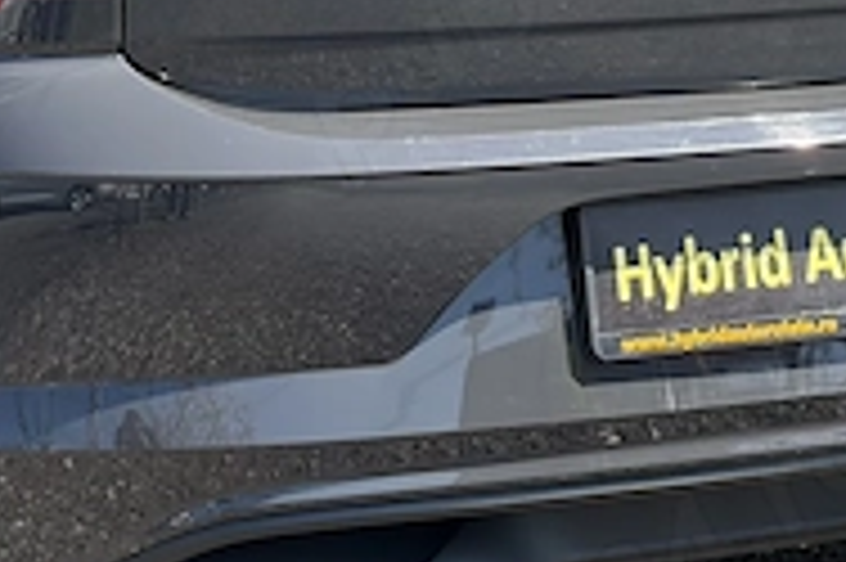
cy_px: -13
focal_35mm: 173
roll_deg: +0.0
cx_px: 279
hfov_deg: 11.9
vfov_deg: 7.9
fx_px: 4062
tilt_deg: -8.7
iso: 40
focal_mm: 5.96
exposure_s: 1/773
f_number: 1.6
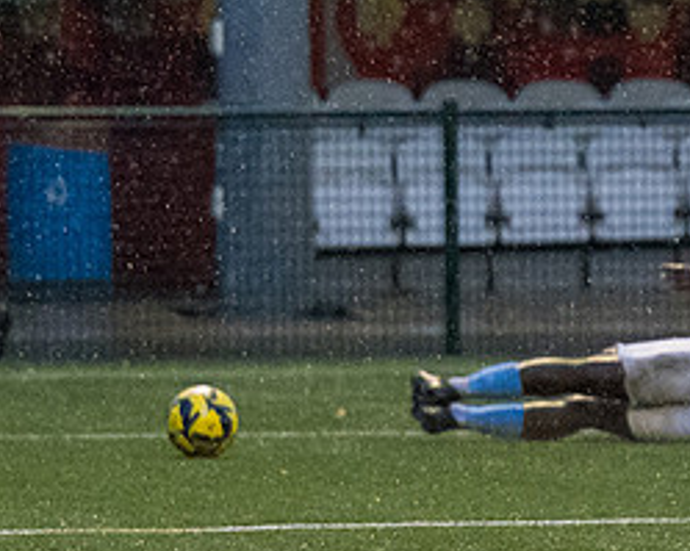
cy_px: 560
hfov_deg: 2.7
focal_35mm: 713
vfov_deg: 2.2
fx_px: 14555
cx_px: 877
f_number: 2.8
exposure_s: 1/1000
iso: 4000
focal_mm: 125
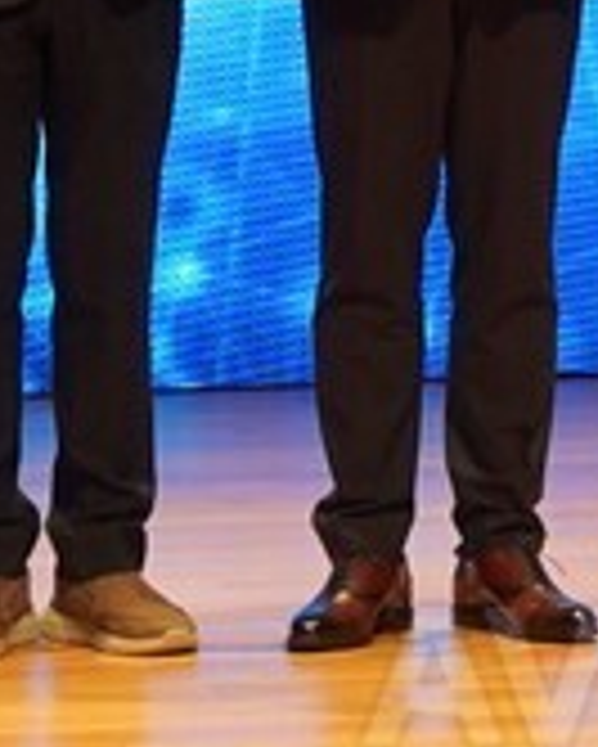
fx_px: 9725
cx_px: 809
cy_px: -616
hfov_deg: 3.5
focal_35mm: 440
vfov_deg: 4.4
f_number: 4
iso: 800
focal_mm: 54
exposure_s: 1/160
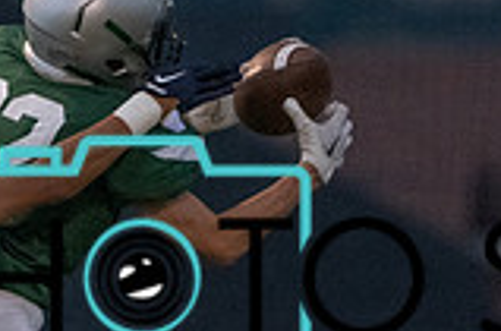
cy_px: 167
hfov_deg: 1.1
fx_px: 25531
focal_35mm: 1840
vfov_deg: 0.7
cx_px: 217
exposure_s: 1/1000
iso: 6400
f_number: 5.6
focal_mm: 400
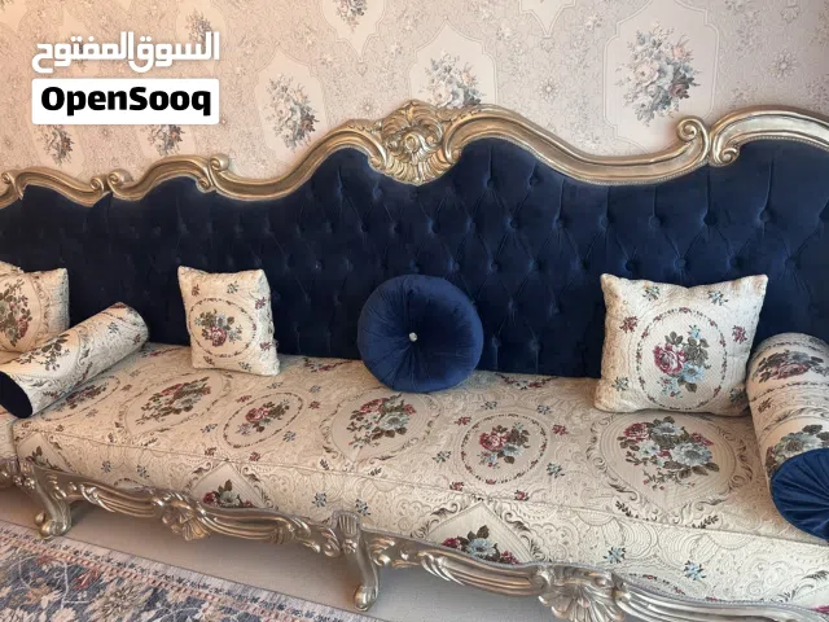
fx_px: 575
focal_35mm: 24
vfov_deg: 56.8
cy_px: 311
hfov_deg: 71.6
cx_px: 414
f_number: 1.78
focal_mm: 6.86
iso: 200
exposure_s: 1/50
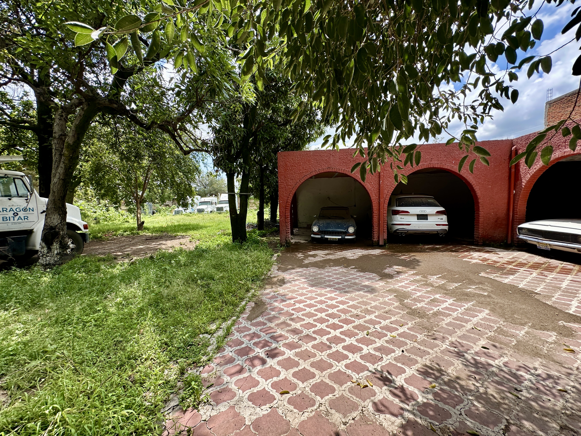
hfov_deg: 102.1
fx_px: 235
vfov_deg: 85.7
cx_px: 290
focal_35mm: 14
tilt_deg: -4.3
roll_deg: +1.9
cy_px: 218
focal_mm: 2.22
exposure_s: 1/651
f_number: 2.2
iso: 40
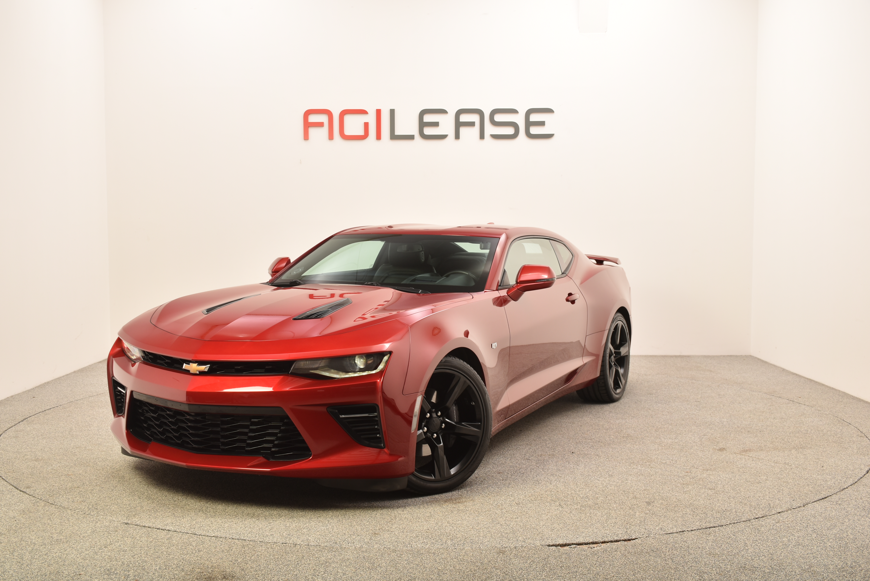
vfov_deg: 34.2
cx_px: 435
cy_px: 290
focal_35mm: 39
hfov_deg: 49.5
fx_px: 943
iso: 100
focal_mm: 26
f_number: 7.1
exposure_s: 1/200
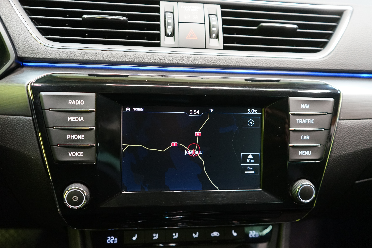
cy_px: 124
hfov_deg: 61.9
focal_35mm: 30
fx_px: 310
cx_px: 186
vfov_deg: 43.6
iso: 2500
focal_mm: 30
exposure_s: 1/30
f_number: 3.5
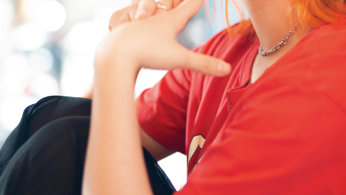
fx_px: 936
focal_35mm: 102
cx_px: 215
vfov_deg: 11.6
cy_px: -47
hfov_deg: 20.9
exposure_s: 1/125
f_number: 1.4
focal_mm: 50
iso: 320
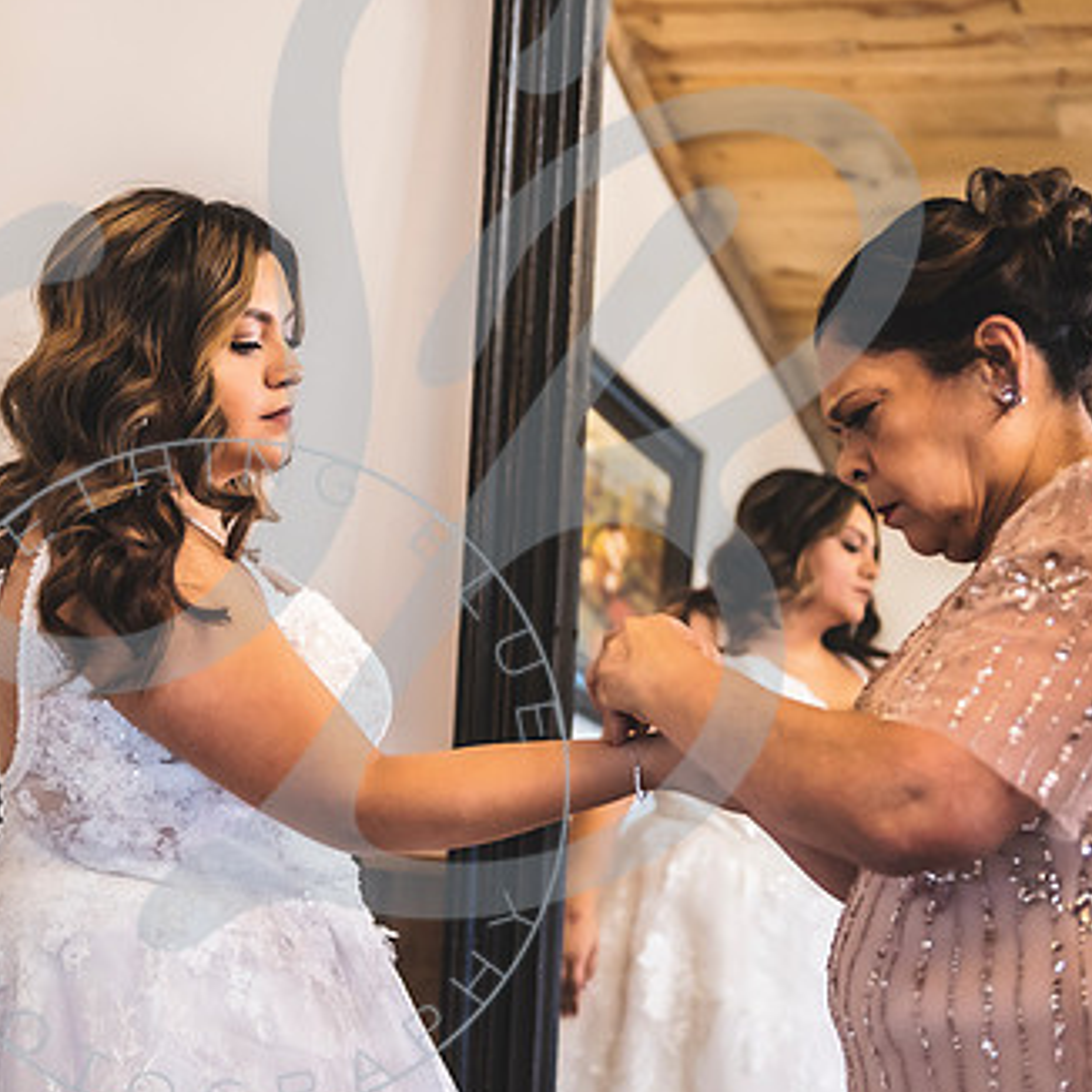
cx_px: 392
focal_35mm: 68
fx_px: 2427
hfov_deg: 25.3
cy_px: 501
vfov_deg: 25.3
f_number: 2.8
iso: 1600
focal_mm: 45
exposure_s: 1/125
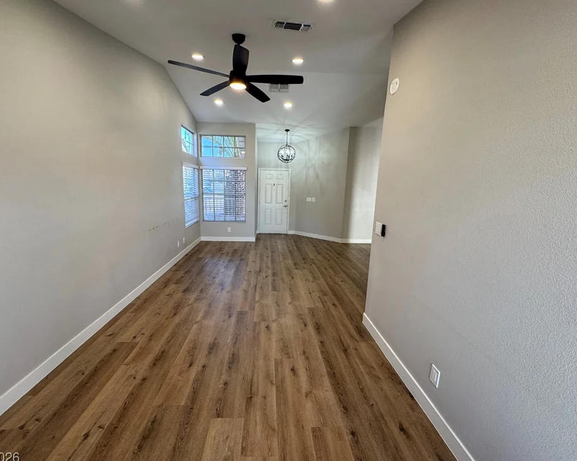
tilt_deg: -11.1
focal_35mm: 15
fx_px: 256
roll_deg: -1.5
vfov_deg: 84.0
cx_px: 274
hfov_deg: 96.7
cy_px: 234
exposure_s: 1/120
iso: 125
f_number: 2.2
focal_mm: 2.22
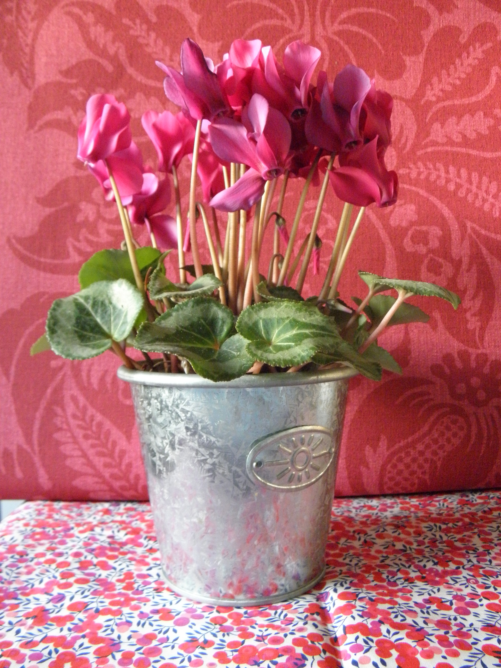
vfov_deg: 63.4
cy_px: 334
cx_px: 250
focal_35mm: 28
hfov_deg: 49.7
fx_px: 540
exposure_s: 1/25
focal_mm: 5
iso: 400
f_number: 3.5
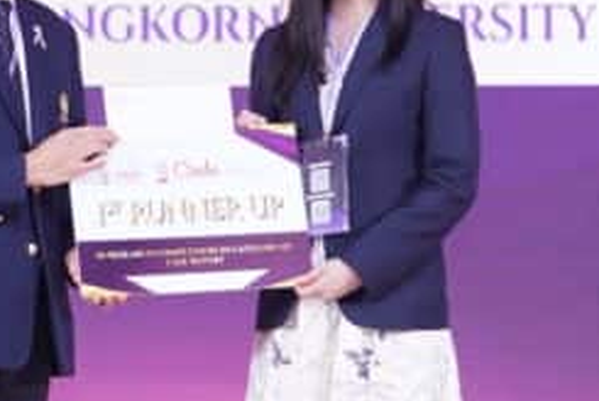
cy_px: 66
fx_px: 3615
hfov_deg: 9.5
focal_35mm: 217
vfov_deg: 6.3
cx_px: 205
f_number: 4
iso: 800
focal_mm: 52
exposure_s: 1/60
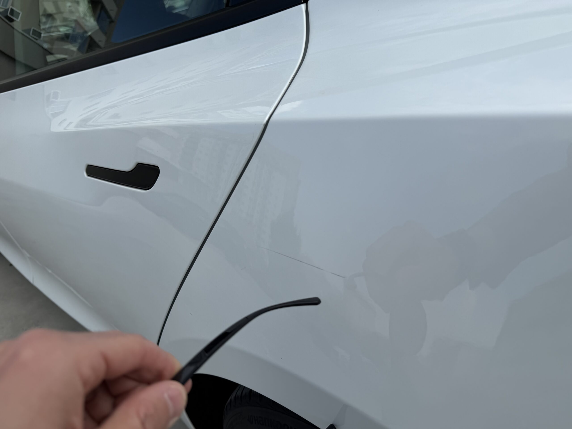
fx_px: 397
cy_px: 214
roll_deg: +12.5
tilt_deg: -29.7
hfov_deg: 71.6
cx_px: 286
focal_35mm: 24
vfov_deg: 56.8
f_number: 1.78
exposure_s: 1/5319
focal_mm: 6.76
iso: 80
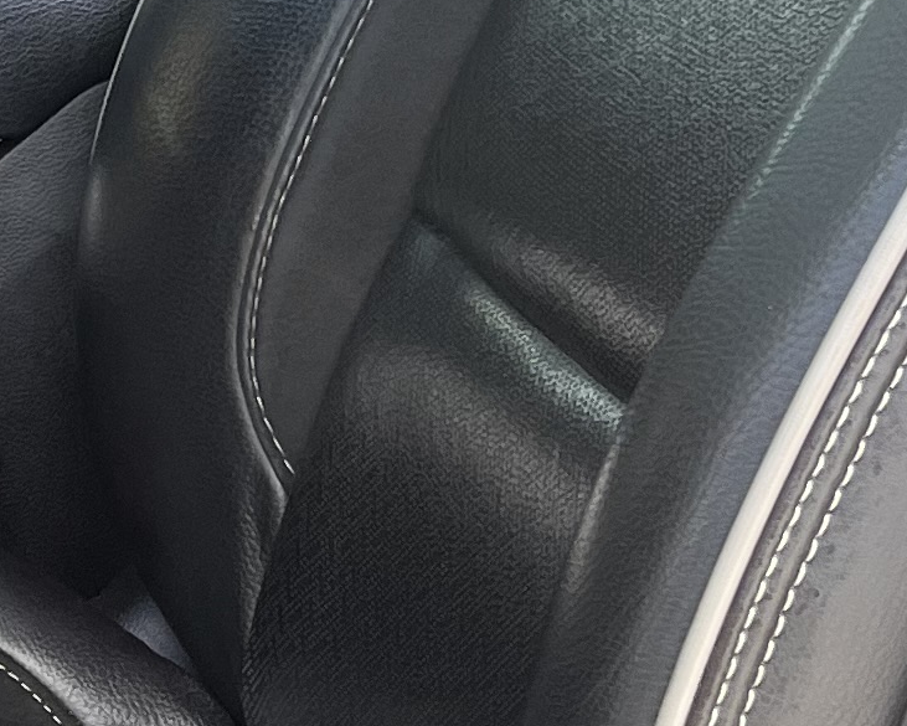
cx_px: -661
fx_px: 3759
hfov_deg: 12.7
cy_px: -247
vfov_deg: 10.8
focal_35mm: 140
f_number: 1.6
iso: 50
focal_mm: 5.1
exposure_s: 1/193
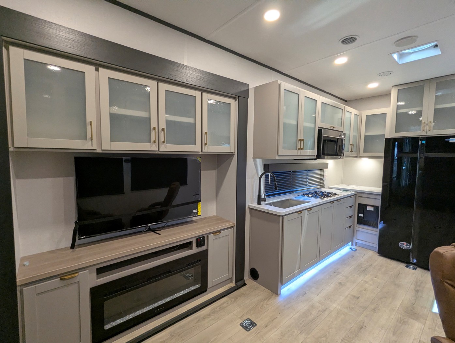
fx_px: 211
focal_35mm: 16
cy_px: 172
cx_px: 228
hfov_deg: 94.4
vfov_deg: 78.2
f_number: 2.2
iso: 157
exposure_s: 1/66.5
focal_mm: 2.35
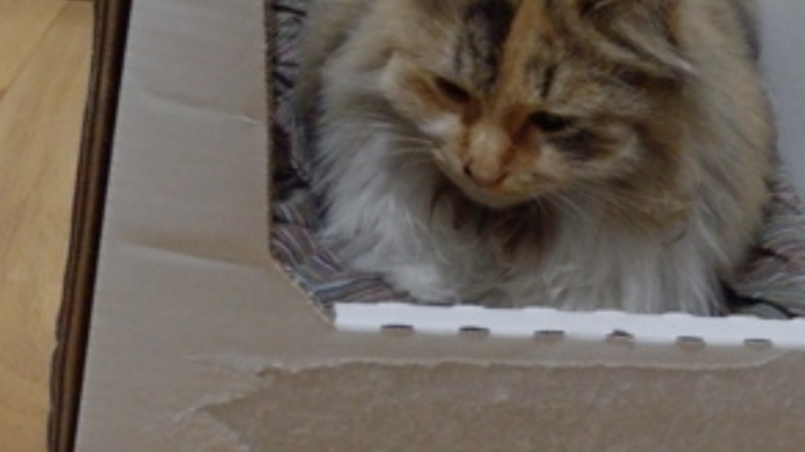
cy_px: -130
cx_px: 452
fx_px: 896
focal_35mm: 42
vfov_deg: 24.8
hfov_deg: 48.3
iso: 1600
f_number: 3
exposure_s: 1/30
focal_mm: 4.5
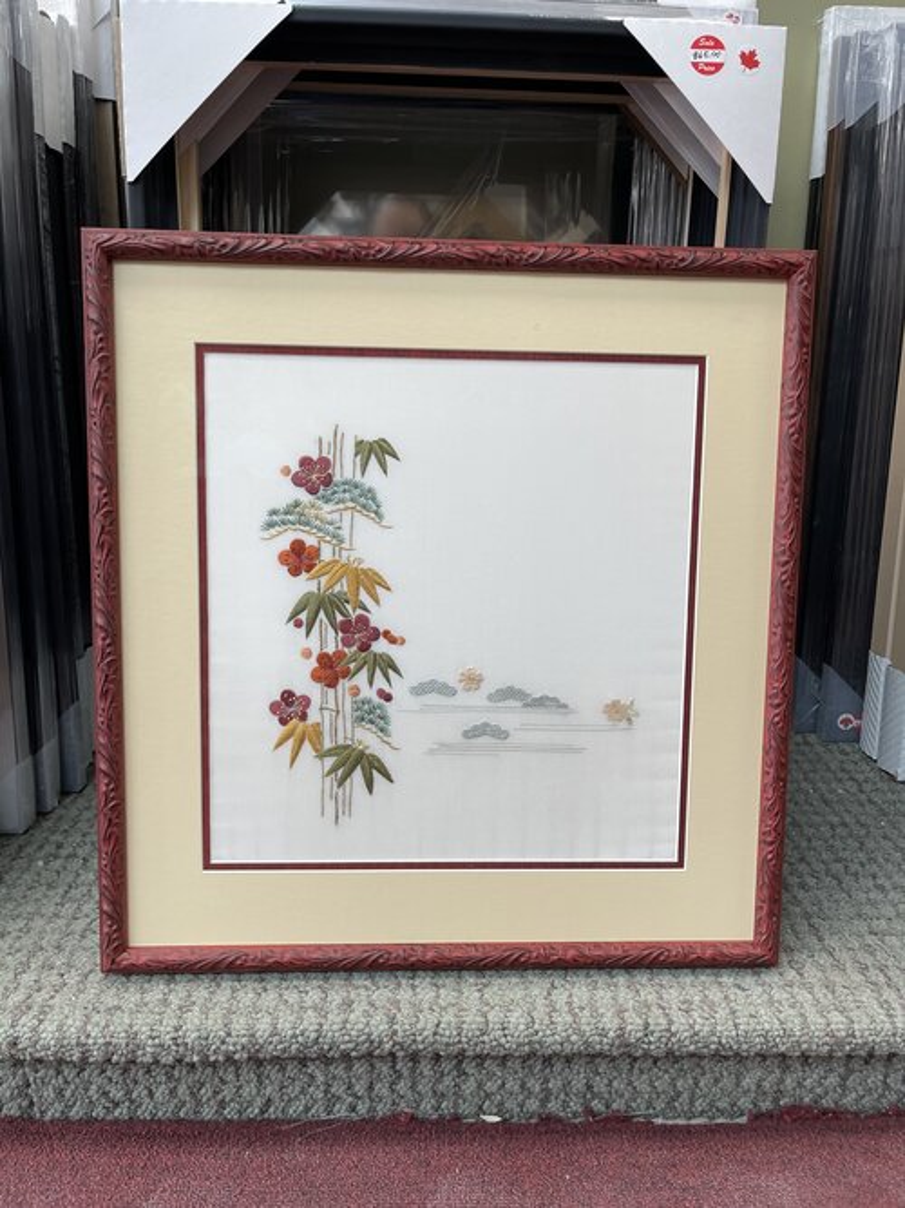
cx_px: 452
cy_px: 604
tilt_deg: -19.5
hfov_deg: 54.9
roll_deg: -1.9
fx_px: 872
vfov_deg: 69.4
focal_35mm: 25
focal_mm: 5.1
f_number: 1.6
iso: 64
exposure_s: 1/120
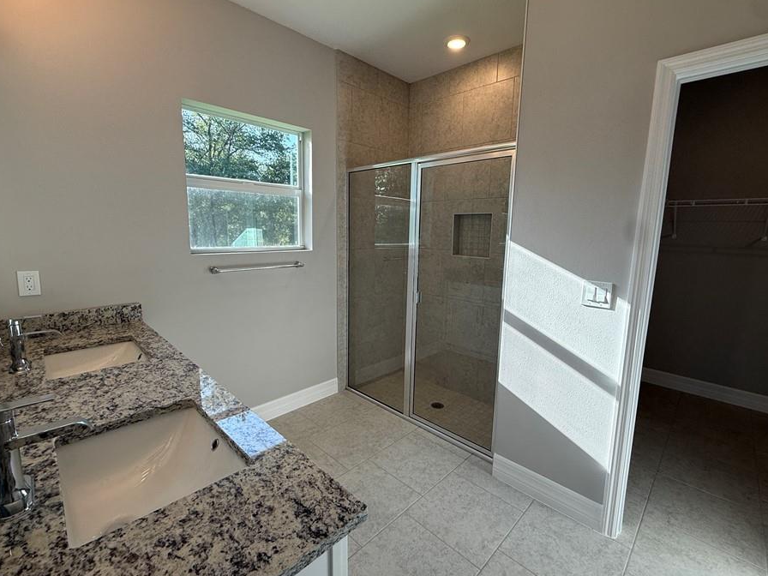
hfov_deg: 94.5
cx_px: 388
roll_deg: -1.4
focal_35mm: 16
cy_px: 281
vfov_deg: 78.1
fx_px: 355
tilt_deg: -8.6
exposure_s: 1/192
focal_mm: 2.22
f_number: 2.2
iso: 50
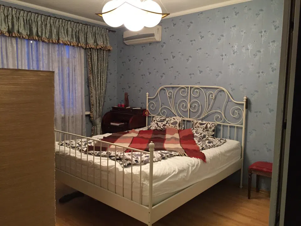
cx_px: 150
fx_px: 252
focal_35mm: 29
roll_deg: -0.9
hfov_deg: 61.7
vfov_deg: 48.2
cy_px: 113
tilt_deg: -6.0
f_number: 2.2
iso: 320
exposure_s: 1/25
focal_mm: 4.15
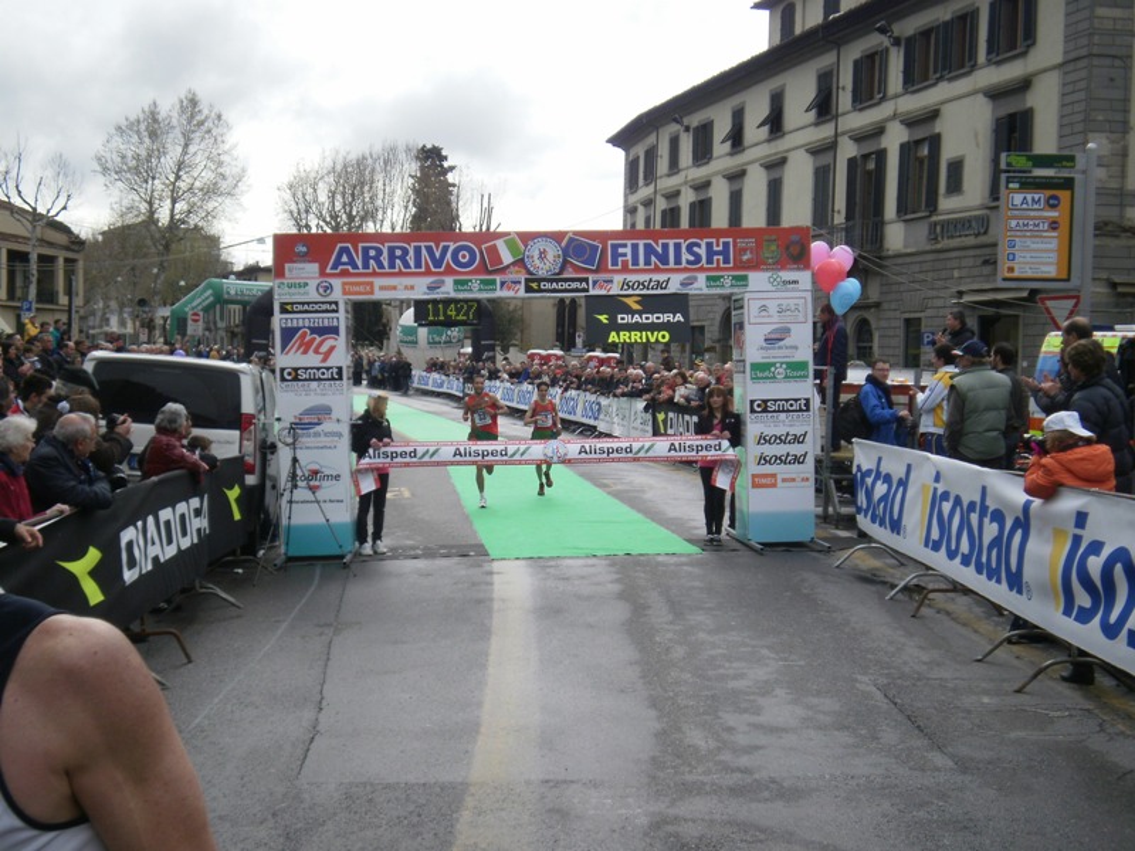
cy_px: 426
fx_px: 1410
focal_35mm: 43
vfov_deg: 33.6
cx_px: 568
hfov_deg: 43.9
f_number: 3.4
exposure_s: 1/1000
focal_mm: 7.61
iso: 100
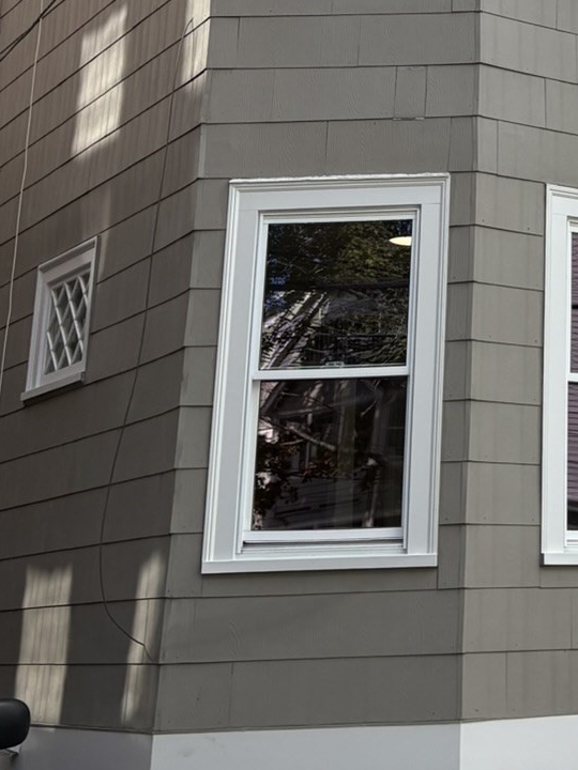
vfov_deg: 25.5
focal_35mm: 74
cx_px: 742
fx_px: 1647
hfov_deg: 18.6
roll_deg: +1.0
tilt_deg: +18.1
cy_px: 84
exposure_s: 1/1953
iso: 64
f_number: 1.6
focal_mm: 5.96
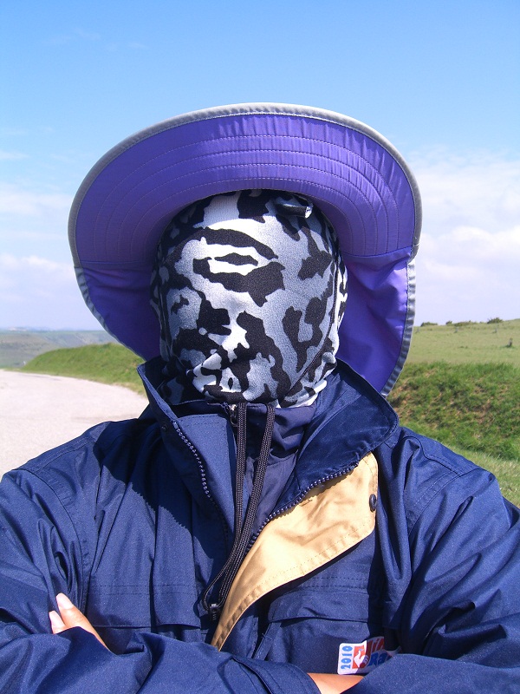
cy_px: 347
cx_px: 260
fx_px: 761
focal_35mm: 38
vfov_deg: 49.0
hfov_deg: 37.7
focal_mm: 7.9
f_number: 4
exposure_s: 1/400
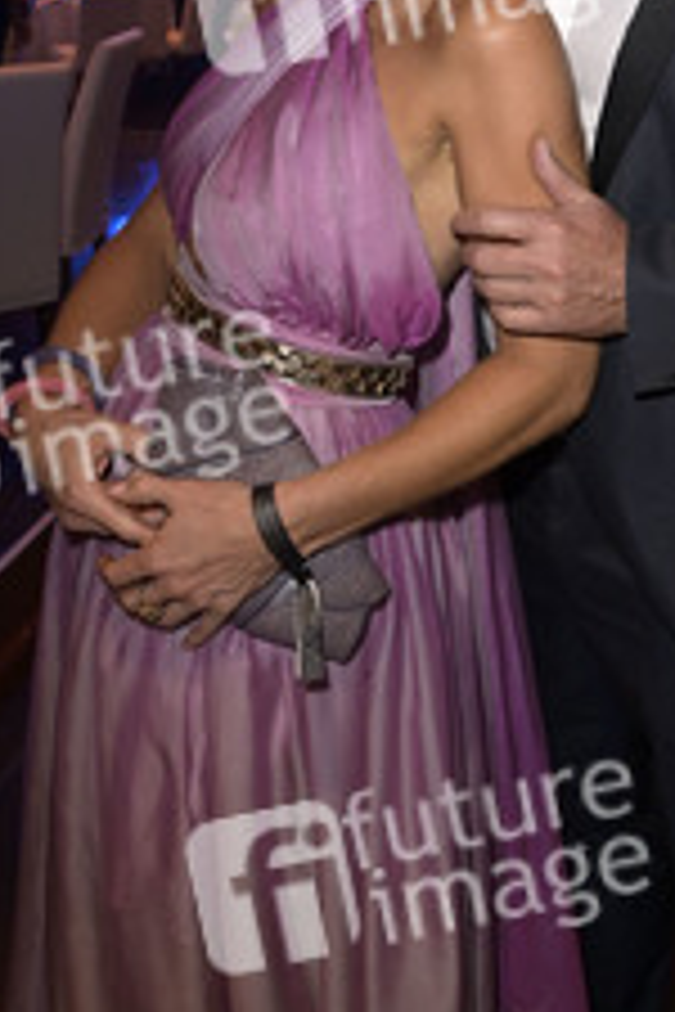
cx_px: 549
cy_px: 193
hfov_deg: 27.5
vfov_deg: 39.4
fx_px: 1350
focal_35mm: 48
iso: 2500
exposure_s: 1/60
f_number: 5.6
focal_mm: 27
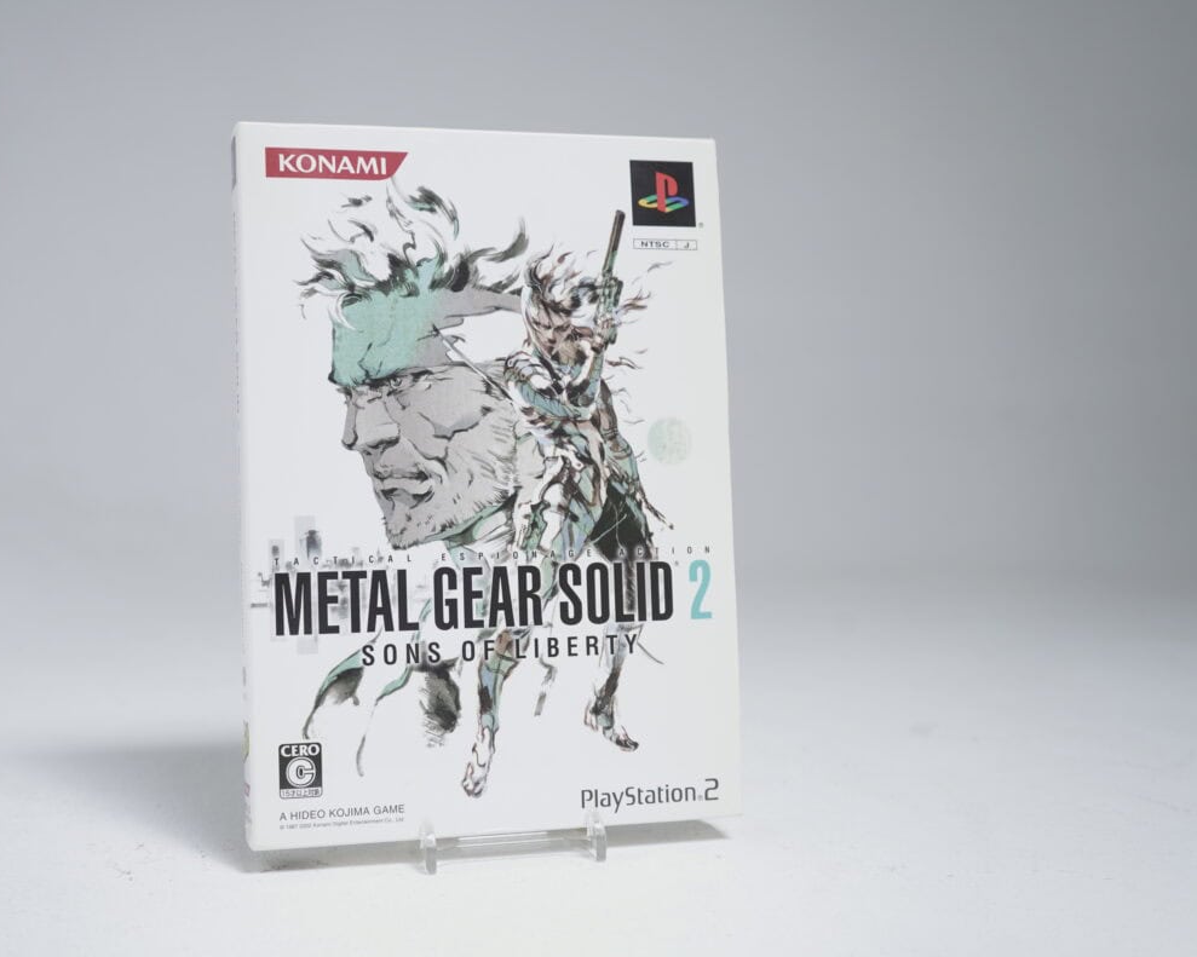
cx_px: 483
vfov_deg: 36.5
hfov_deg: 44.6
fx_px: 1452
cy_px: 483
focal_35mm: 41
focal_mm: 36
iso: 640
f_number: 5.6
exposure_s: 1/25
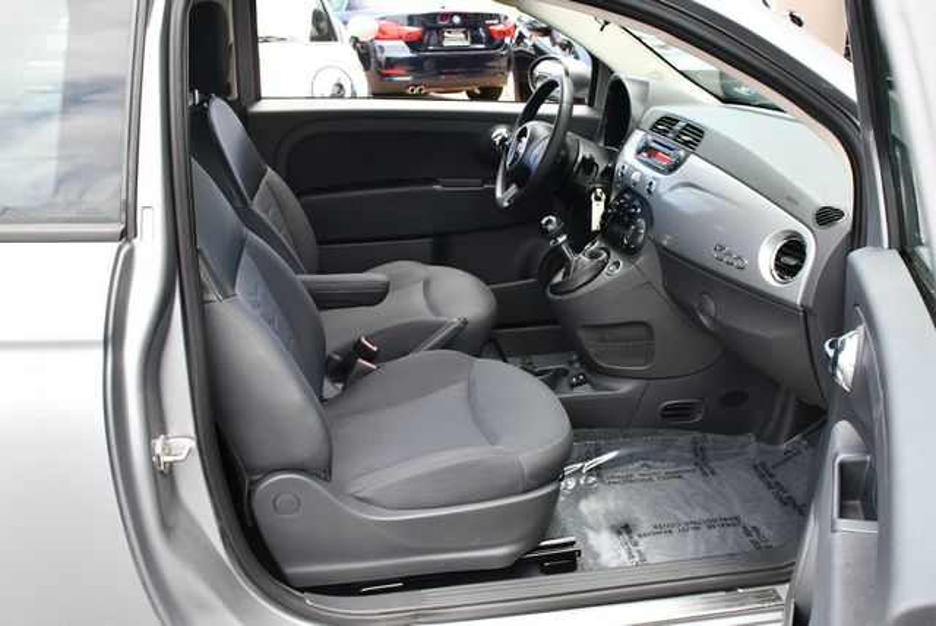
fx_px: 937
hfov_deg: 53.1
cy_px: 313
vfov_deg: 36.9
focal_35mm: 36
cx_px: 468
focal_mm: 18
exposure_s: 1/250
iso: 400
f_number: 5
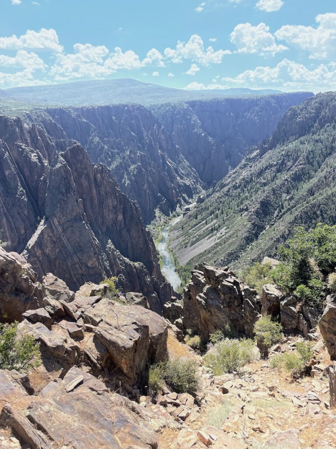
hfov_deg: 53.1
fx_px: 336
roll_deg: +0.7
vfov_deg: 67.3
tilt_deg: -18.6
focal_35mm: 26
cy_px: 224
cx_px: 168
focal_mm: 4.2
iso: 32
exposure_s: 1/1247
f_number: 1.6
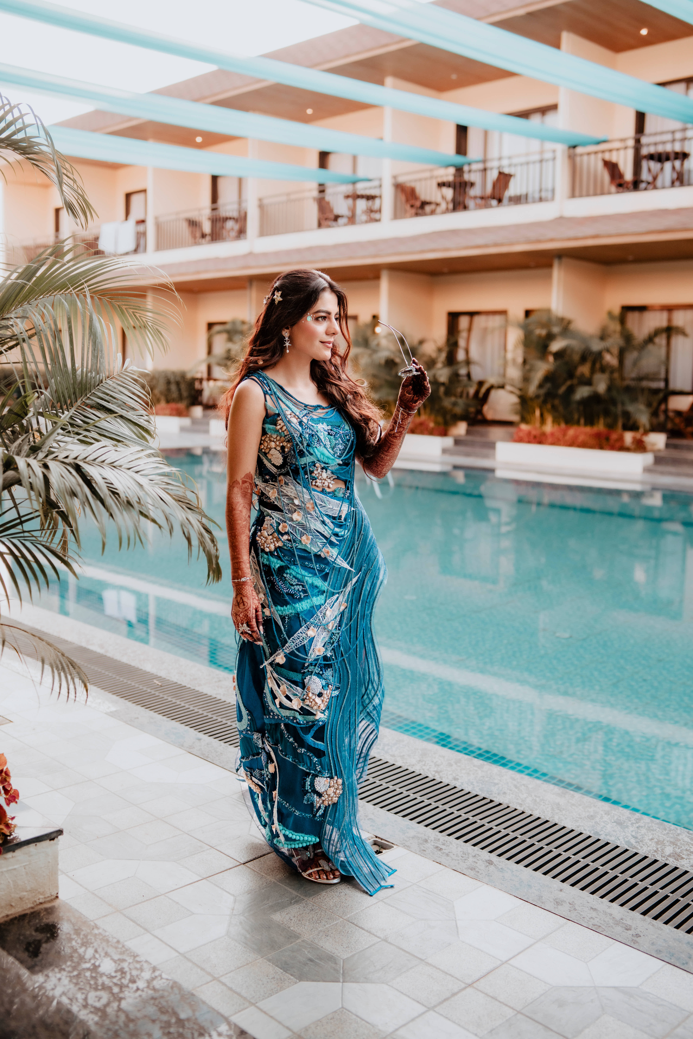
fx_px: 1011
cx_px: 346
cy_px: 520
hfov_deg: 37.9
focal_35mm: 35
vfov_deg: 54.4
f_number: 2.8
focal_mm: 35
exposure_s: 1/800
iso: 640
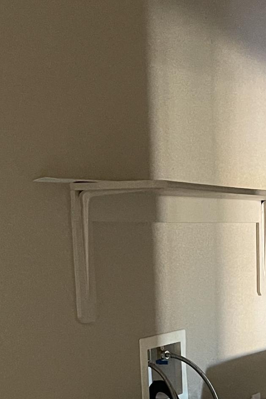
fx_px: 953
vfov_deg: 22.1
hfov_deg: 15.6
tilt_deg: -14.4
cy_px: 462
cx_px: 276
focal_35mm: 86
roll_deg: +0.0
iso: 640
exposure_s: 1/37
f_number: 1.6
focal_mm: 5.1
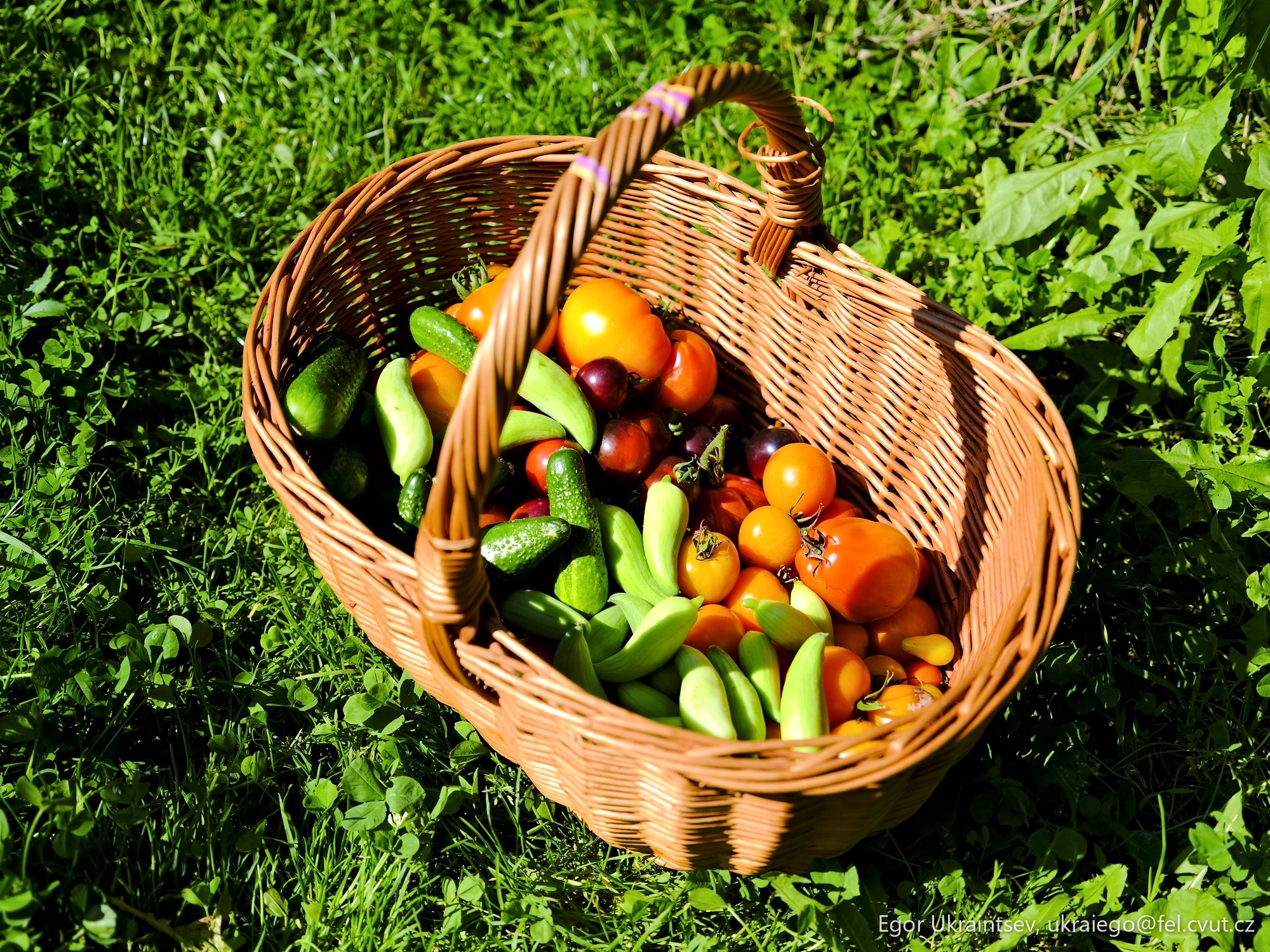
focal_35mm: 44
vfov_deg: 32.9
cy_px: 476
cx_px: 635
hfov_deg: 42.9
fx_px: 1614
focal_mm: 55.6
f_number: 5.2
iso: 100
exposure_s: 1/420
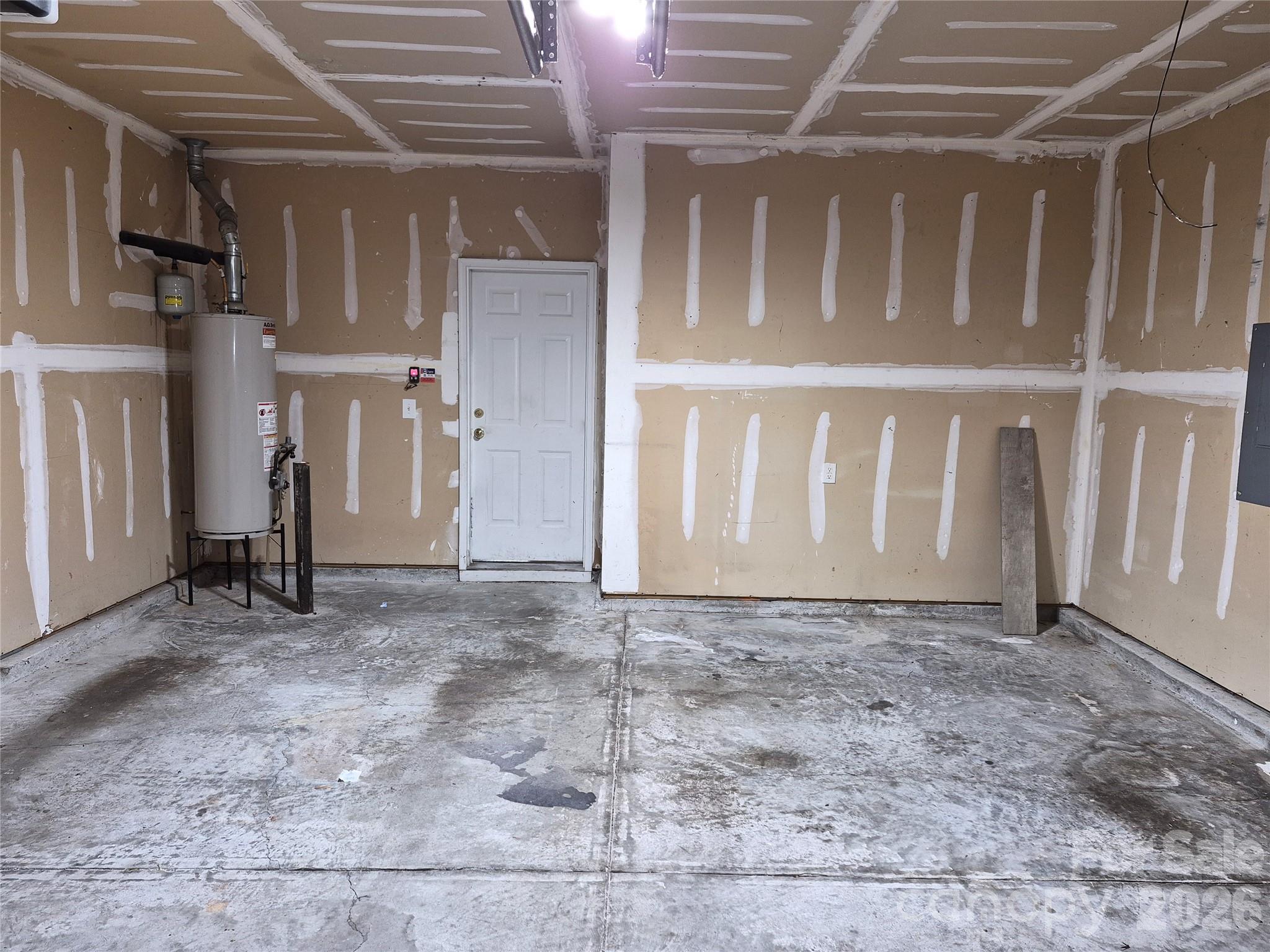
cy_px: 476
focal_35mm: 23
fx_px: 844
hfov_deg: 73.9
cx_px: 635
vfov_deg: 58.9
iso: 125
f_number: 1.8
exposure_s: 1/24
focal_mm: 5.4
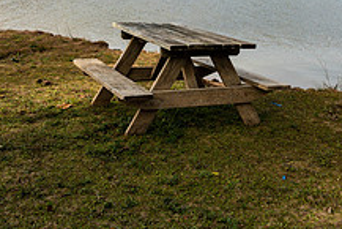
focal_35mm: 64
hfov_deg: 31.3
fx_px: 608
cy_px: -1
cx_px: 211
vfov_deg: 20.6
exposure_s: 1/160
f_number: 8
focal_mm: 24
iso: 110
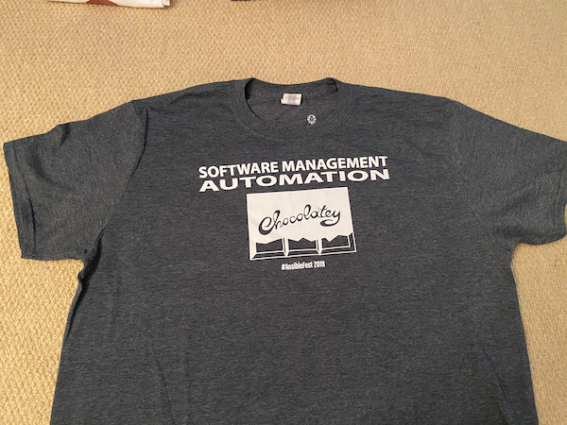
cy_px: 212
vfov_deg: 53.1
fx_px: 426
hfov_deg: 67.3
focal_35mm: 26
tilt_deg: -70.9
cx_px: 284
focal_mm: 4.25
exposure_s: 1/25
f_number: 1.8
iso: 640
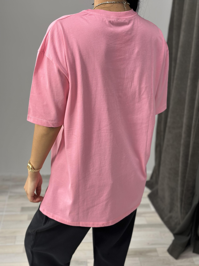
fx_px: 368
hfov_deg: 30.3
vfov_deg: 39.7
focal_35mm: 48
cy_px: 133
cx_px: 100
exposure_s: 1/100
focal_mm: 6.86
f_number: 1.78
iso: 125
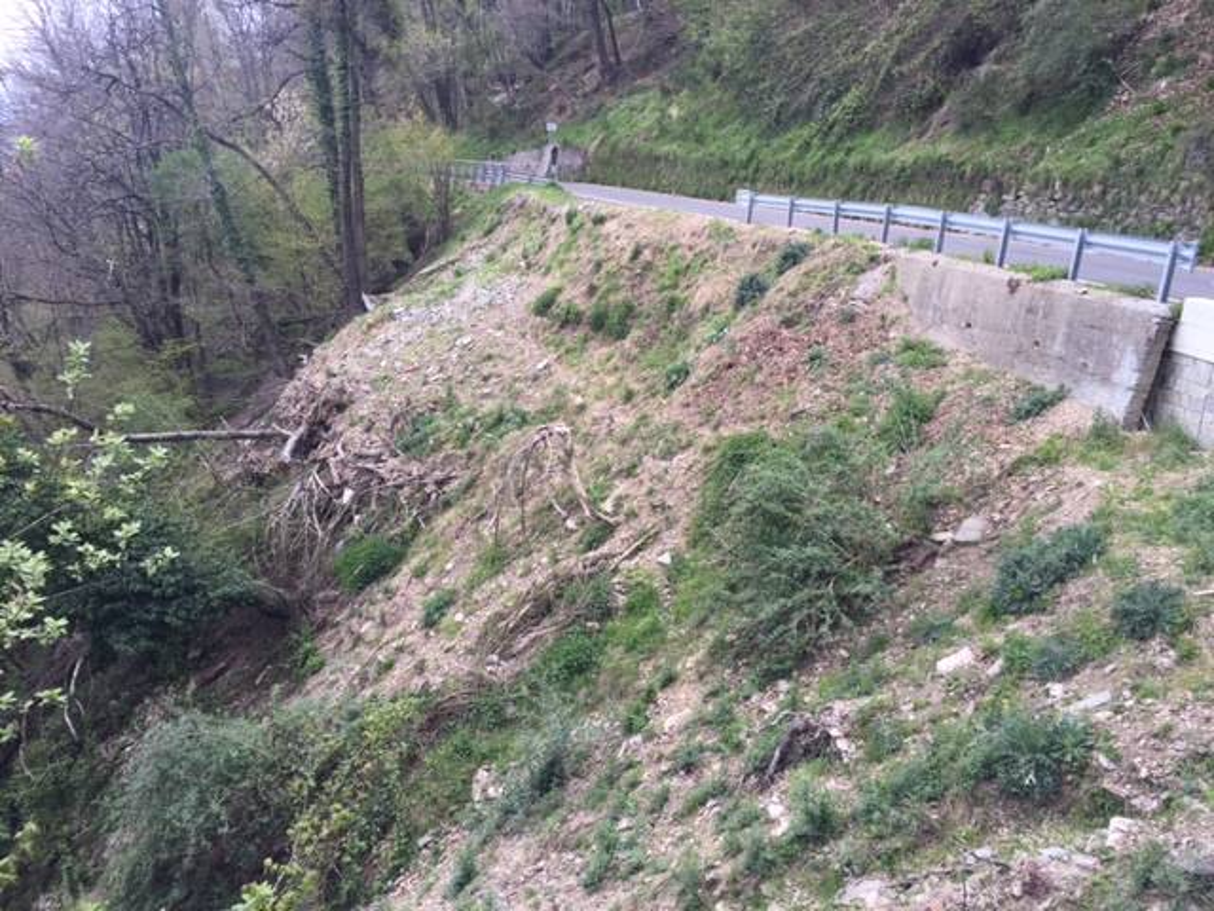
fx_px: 1017
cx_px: 607
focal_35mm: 29
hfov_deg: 61.7
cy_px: 456
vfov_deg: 48.2
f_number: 2.2
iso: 32
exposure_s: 1/252
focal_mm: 4.15
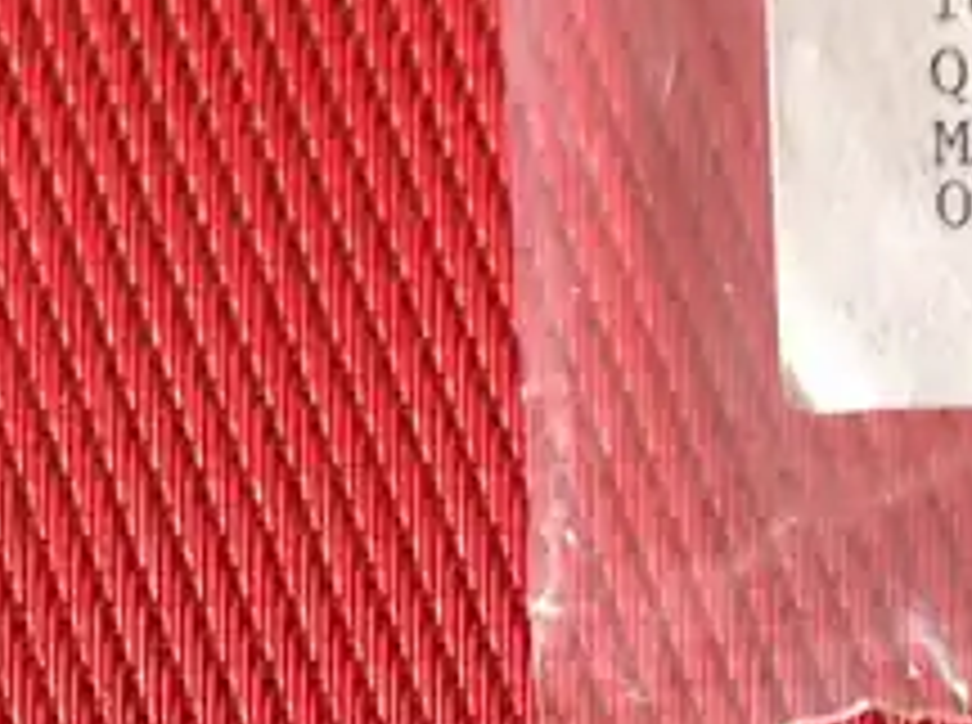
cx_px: 1228
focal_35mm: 162
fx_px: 4539
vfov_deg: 8.8
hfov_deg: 11.9
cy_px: 1169
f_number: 2.4
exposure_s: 1/30
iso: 50
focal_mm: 4.28
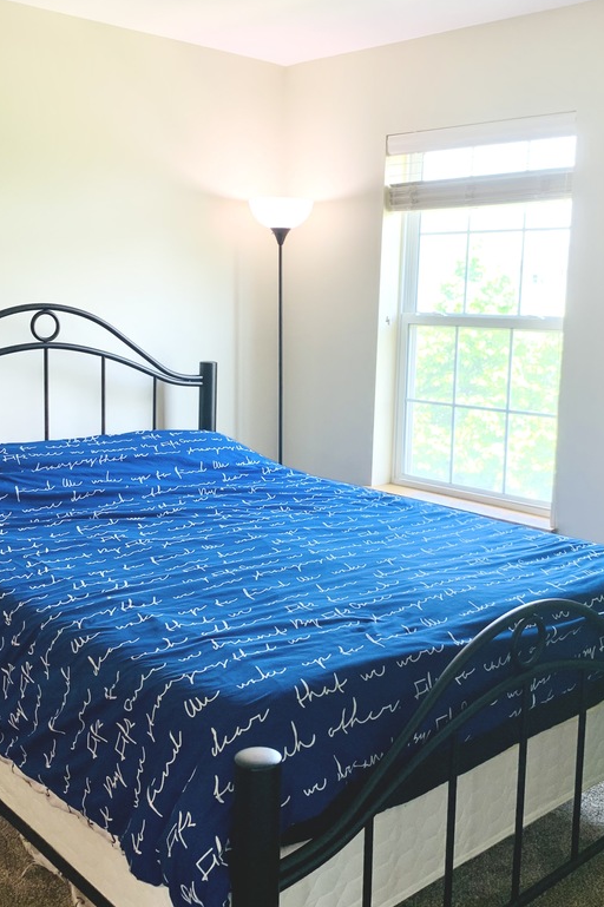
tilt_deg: -7.2
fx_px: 957
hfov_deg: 35.0
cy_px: 431
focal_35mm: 38
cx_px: 301
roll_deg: -1.4
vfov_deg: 50.7
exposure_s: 1/60
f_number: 1.8
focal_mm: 4.25
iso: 50
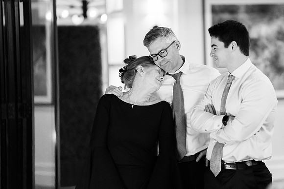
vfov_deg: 13.1
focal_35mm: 104
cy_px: 85
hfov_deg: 19.6
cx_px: 174
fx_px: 822
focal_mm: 85
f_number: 1.4
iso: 1000
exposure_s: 1/320
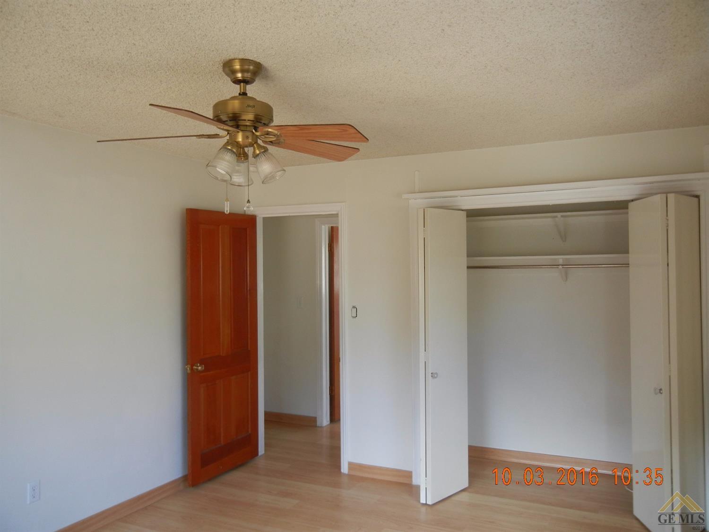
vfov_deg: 46.8
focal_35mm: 30
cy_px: 266
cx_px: 354
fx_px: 614
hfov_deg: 60.0
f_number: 3.5
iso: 160
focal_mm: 5.4
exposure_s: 1/32.7
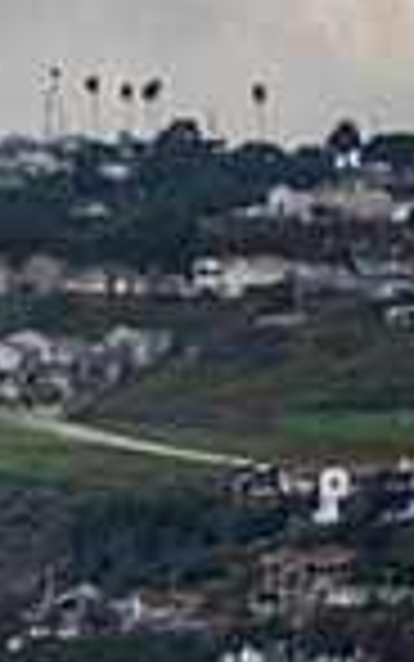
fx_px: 22111
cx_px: -697
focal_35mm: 1226
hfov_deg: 1.1
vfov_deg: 1.7
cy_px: 343
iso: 400
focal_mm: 250
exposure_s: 1/4000
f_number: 5.6
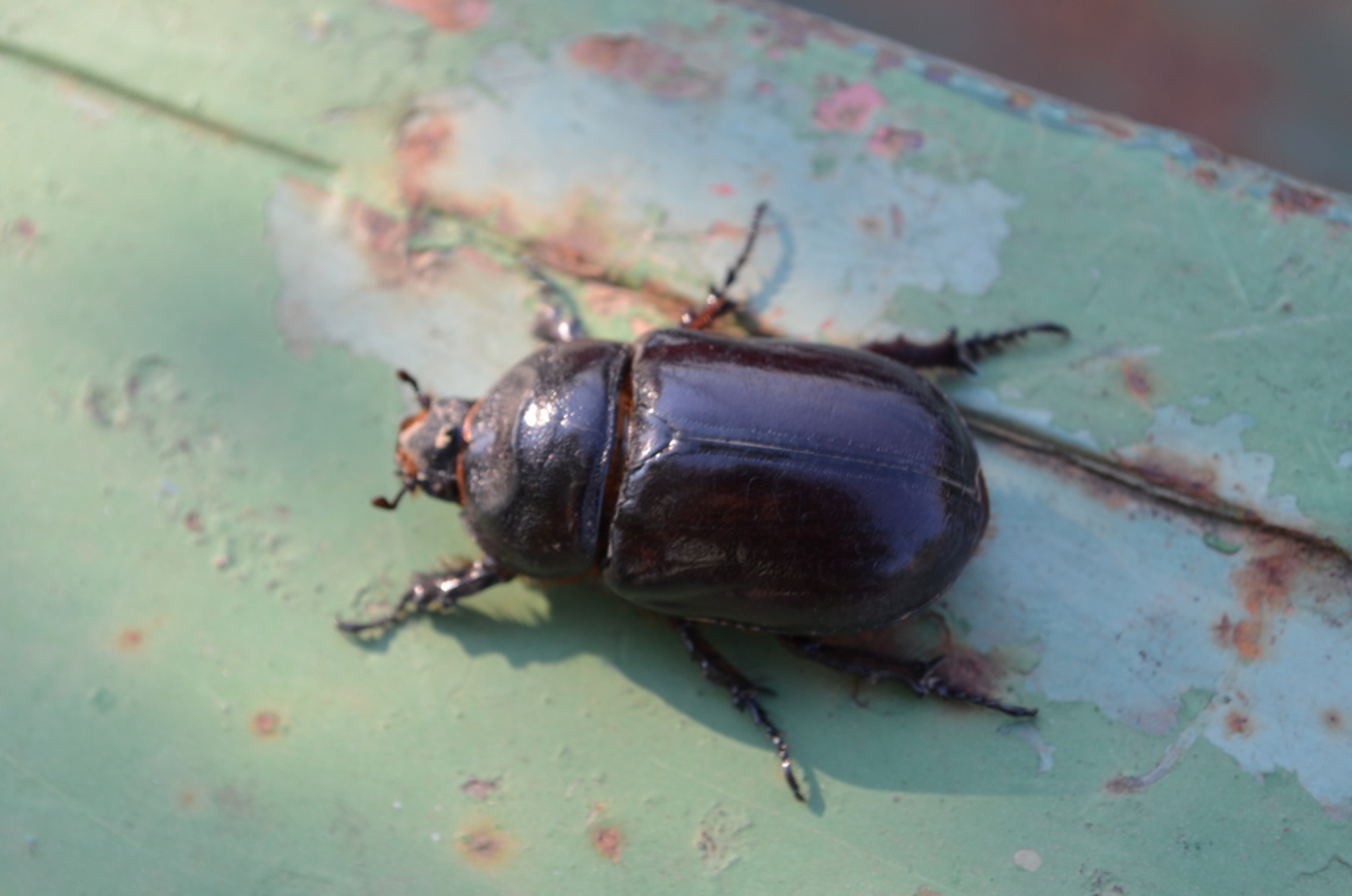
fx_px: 3092
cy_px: 448
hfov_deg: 24.7
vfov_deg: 16.5
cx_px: 676
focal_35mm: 82
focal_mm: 55
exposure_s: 1/60
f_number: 8
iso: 140
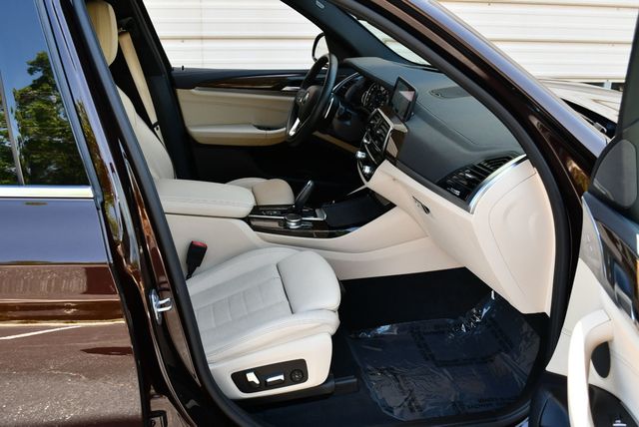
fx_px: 640
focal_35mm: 36
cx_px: 320
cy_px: 214
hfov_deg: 53.1
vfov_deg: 36.9
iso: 400
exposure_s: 1/250
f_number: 4
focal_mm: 18
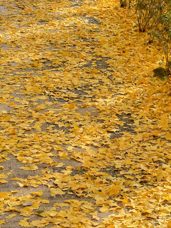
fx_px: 790
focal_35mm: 120
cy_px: 114
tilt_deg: -18.2
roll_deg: -1.3
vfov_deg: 16.4
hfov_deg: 12.3
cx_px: 86
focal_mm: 15.66
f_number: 2.8
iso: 80
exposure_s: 1/99
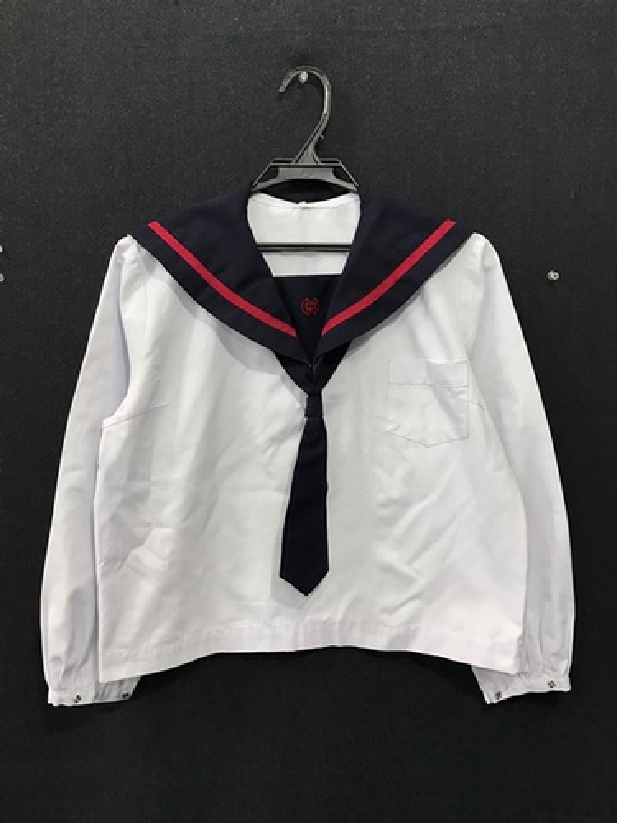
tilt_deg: -3.3
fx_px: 665
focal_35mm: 28
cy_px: 412
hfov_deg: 49.7
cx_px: 308
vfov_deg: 63.4
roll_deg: -0.1
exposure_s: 1/33
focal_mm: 3.99
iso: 32
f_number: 1.8
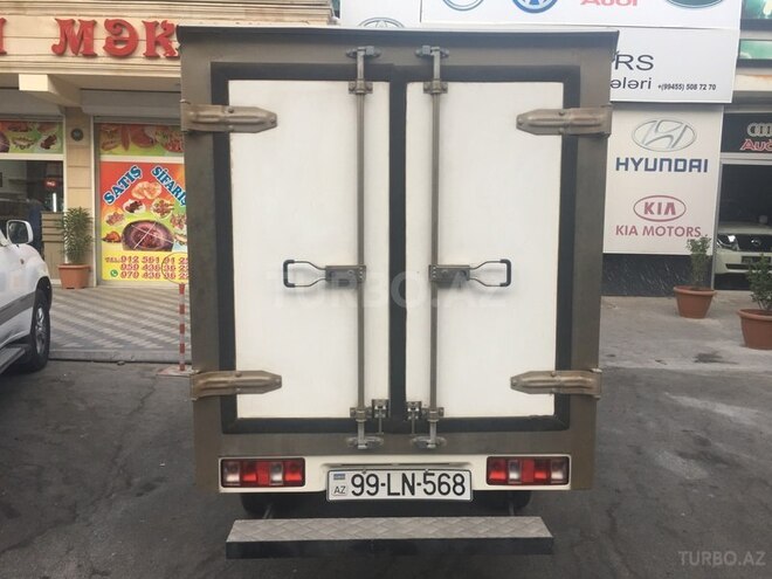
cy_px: 290
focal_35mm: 29
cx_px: 386
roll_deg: -0.9
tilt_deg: -5.1
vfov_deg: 48.2
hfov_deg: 61.7
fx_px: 647
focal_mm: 4.15
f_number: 2.2
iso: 40
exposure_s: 1/100
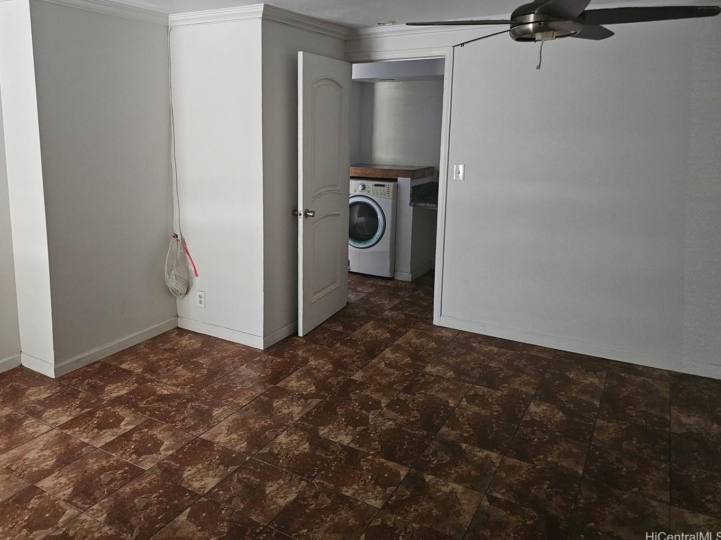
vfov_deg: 51.1
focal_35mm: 27
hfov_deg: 64.9
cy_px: 225
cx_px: 300
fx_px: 562
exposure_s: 1/40
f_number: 1.7
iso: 640
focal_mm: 6.3
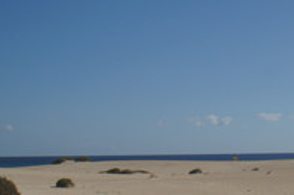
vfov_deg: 17.2
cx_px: 217
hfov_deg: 25.4
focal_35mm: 79
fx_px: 645
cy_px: 82
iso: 200
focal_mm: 16
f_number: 9
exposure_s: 1/1250
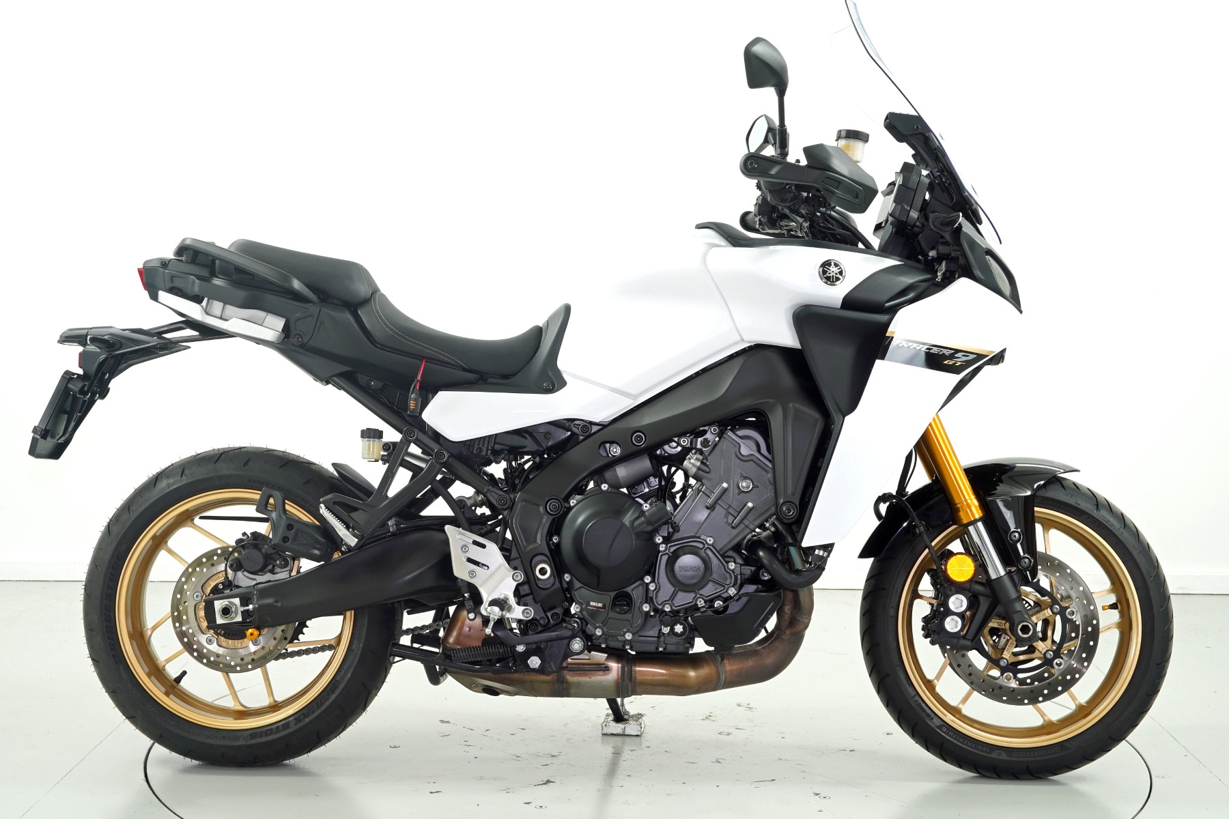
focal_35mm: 58
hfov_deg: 34.5
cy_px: 410
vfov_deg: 23.4
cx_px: 614
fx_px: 1980
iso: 640
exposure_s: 1/10
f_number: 18
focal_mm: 58
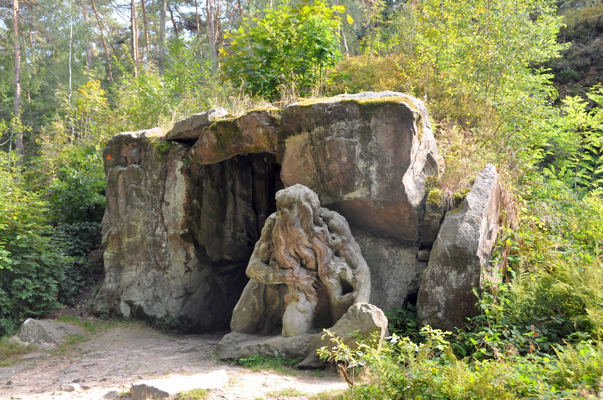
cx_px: 302
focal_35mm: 44
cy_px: 200
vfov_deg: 30.8
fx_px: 728
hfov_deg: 45.0
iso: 320
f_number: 6.3
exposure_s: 1/40
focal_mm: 29
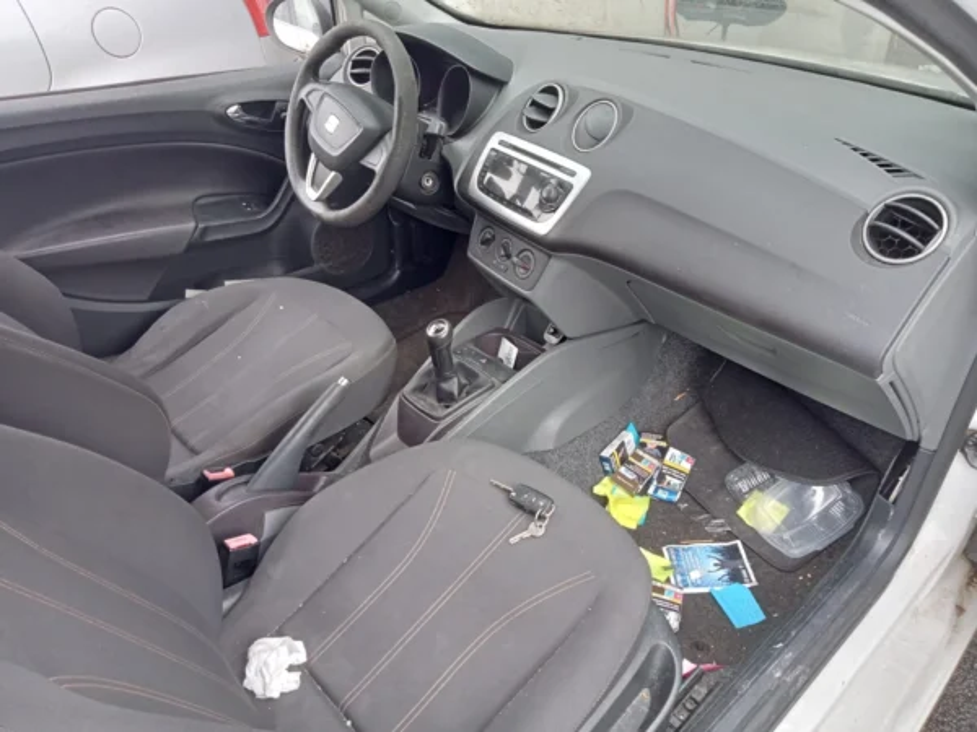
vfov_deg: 49.7
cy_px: 366
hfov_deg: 63.4
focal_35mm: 28
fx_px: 790
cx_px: 488
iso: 170
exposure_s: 1/100
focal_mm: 3.46
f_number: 2.2
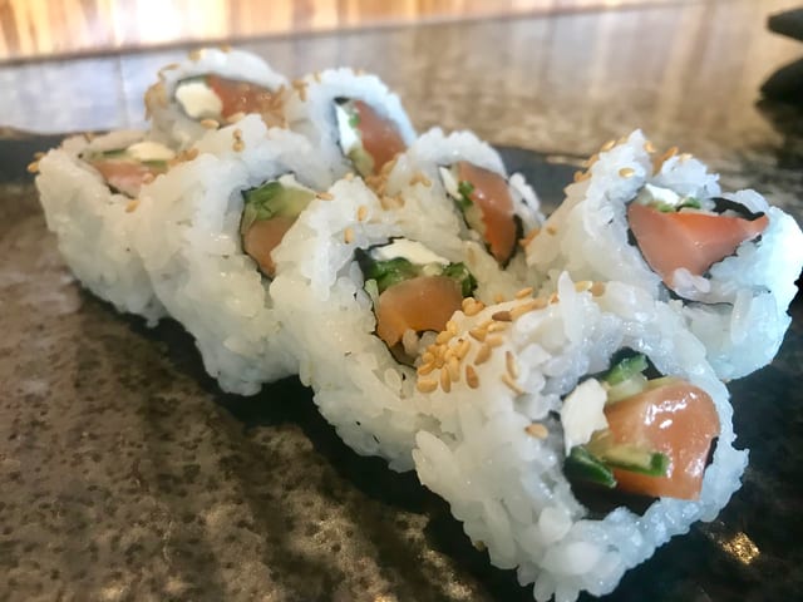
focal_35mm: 28
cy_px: 301
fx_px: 650
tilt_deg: -31.7
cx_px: 402
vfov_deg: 49.7
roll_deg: -1.8
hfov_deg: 63.4
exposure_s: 1/30
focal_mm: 3.99
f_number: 1.8
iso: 40
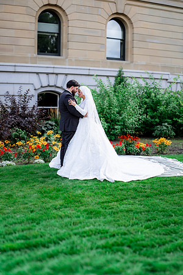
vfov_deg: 39.6
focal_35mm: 50
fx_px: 381
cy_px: 138
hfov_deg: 27.0
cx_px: 92
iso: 100
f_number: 2
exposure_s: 1/640
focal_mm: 50
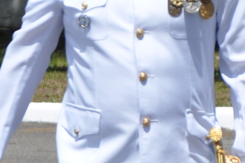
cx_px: -366
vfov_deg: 1.4
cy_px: 99
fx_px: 6493
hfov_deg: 2.1
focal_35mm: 955
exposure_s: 1/1600
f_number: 5.6
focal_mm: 105
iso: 400
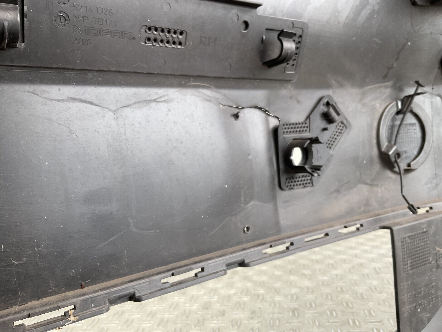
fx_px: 370
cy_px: 166
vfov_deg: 48.2
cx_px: 221
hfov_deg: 61.7
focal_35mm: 29
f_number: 1.8
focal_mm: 3
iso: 64
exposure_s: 1/120
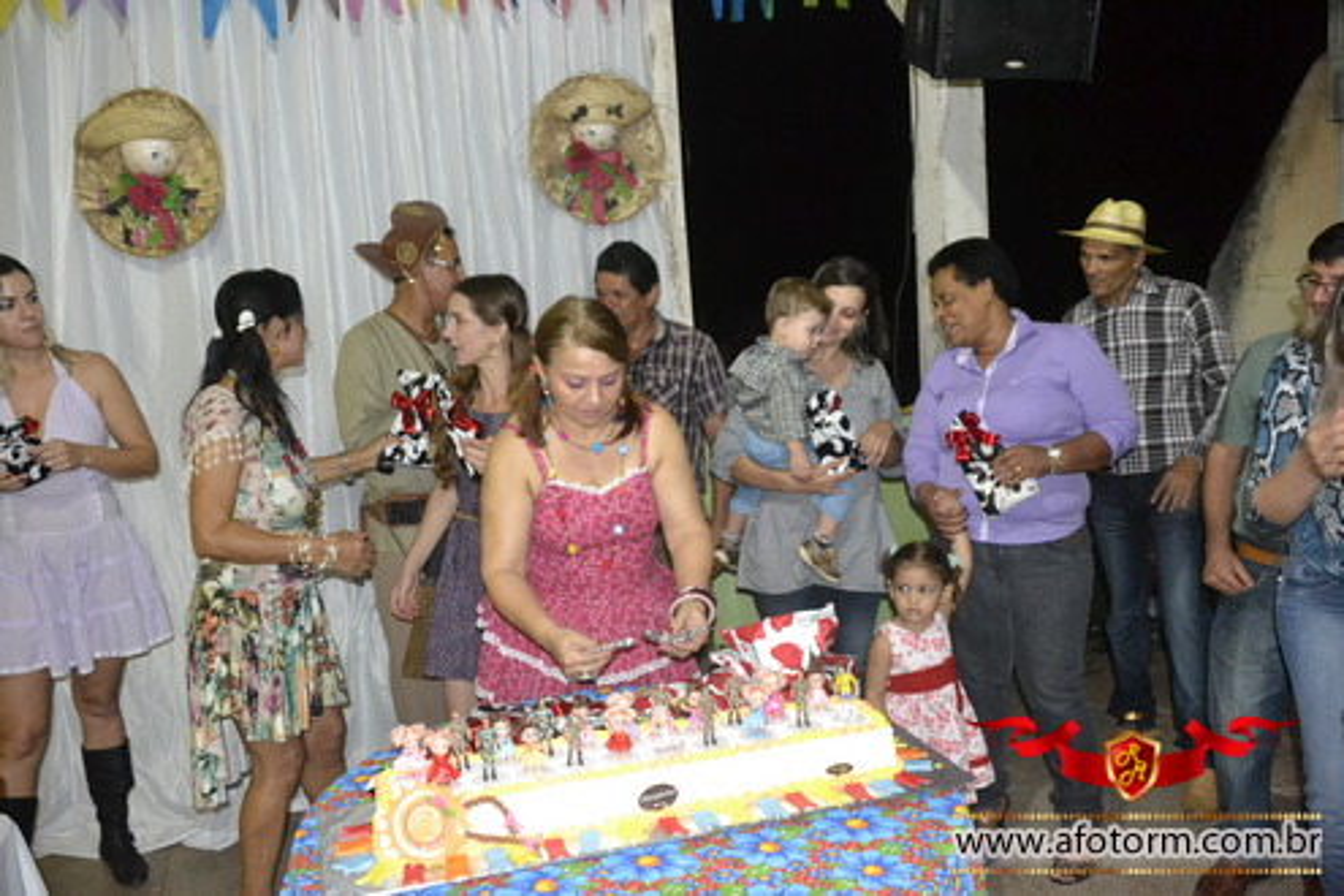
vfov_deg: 43.6
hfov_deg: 61.9
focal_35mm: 30
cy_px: 448
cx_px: 672
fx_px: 1120
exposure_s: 1/60
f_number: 3.5
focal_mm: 20
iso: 3200
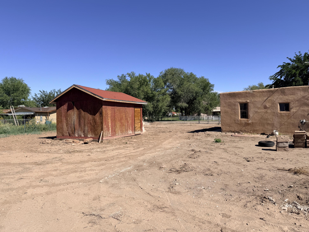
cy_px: 116
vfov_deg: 56.8
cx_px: 154
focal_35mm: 24
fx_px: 214
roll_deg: +0.8
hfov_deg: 71.6
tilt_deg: -0.2
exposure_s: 1/5714
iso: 80
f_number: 1.78
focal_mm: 6.76
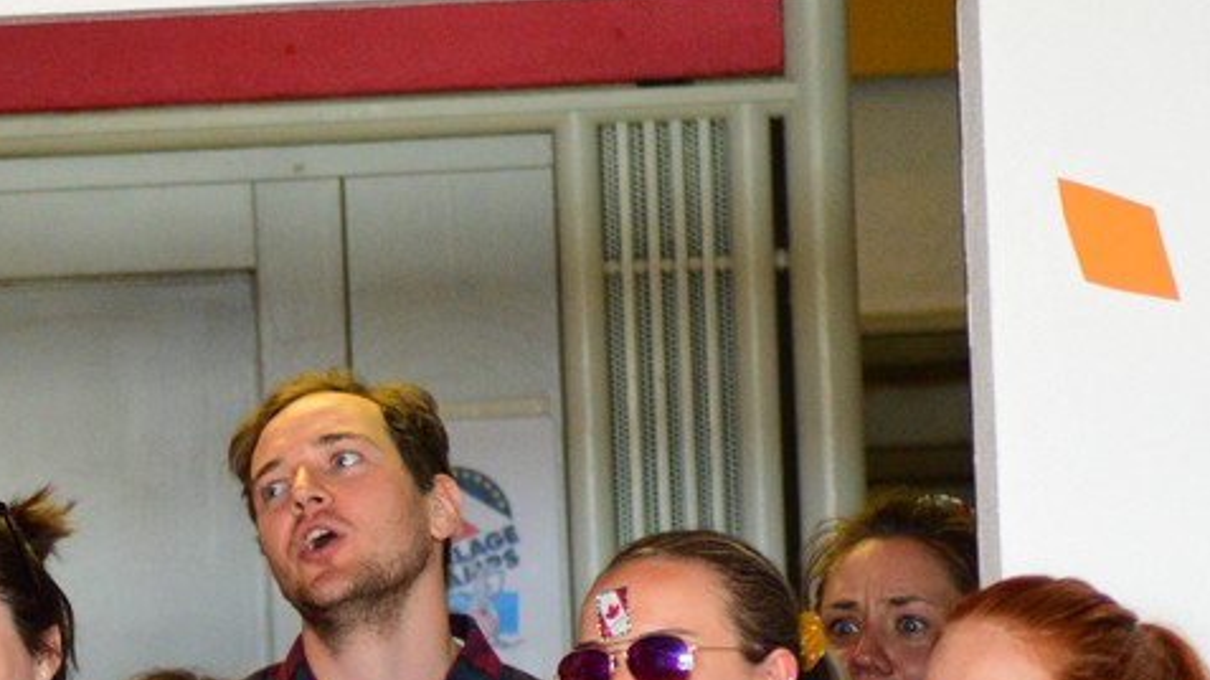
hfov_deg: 5.8
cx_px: -68
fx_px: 11900
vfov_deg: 3.3
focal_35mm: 371
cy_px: 813
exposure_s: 1/250
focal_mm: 110
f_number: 4
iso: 3200
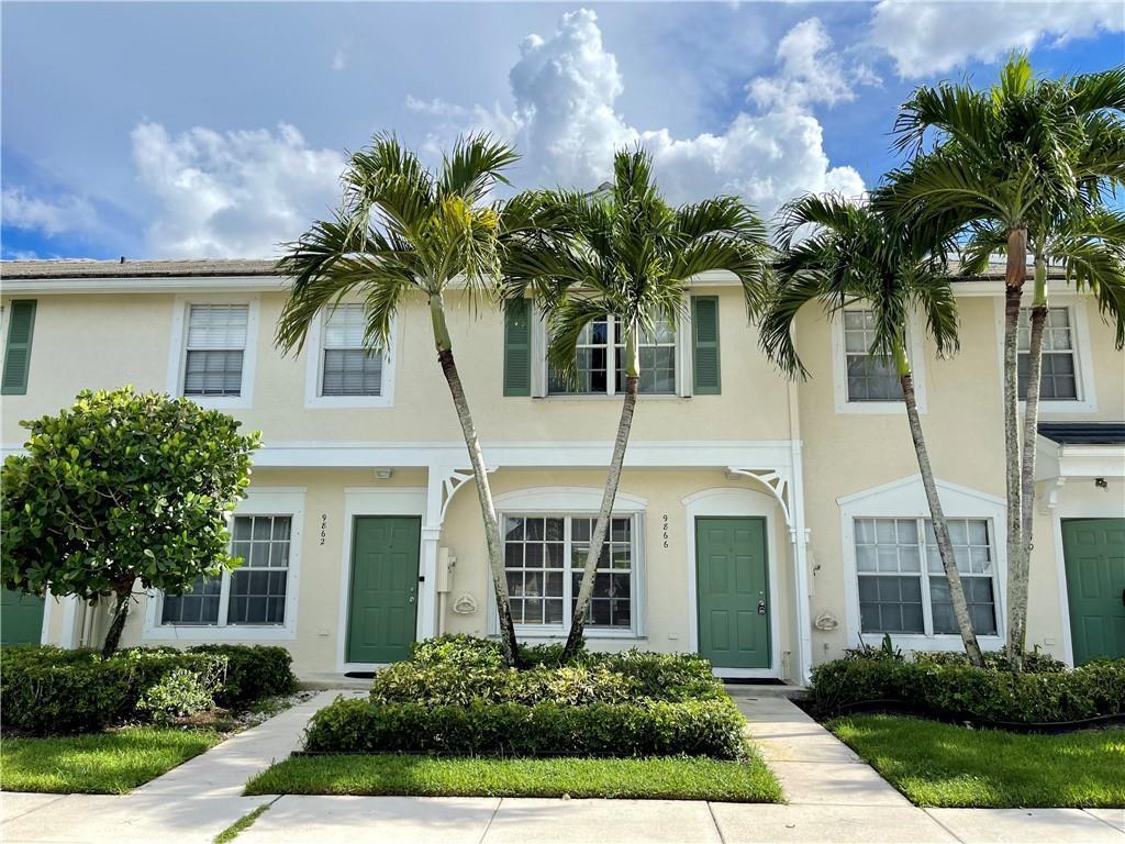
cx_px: 562
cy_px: 422
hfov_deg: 67.3
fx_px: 845
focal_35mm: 26
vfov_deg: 53.1
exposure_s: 1/3559
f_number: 1.6
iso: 32
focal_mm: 5.1
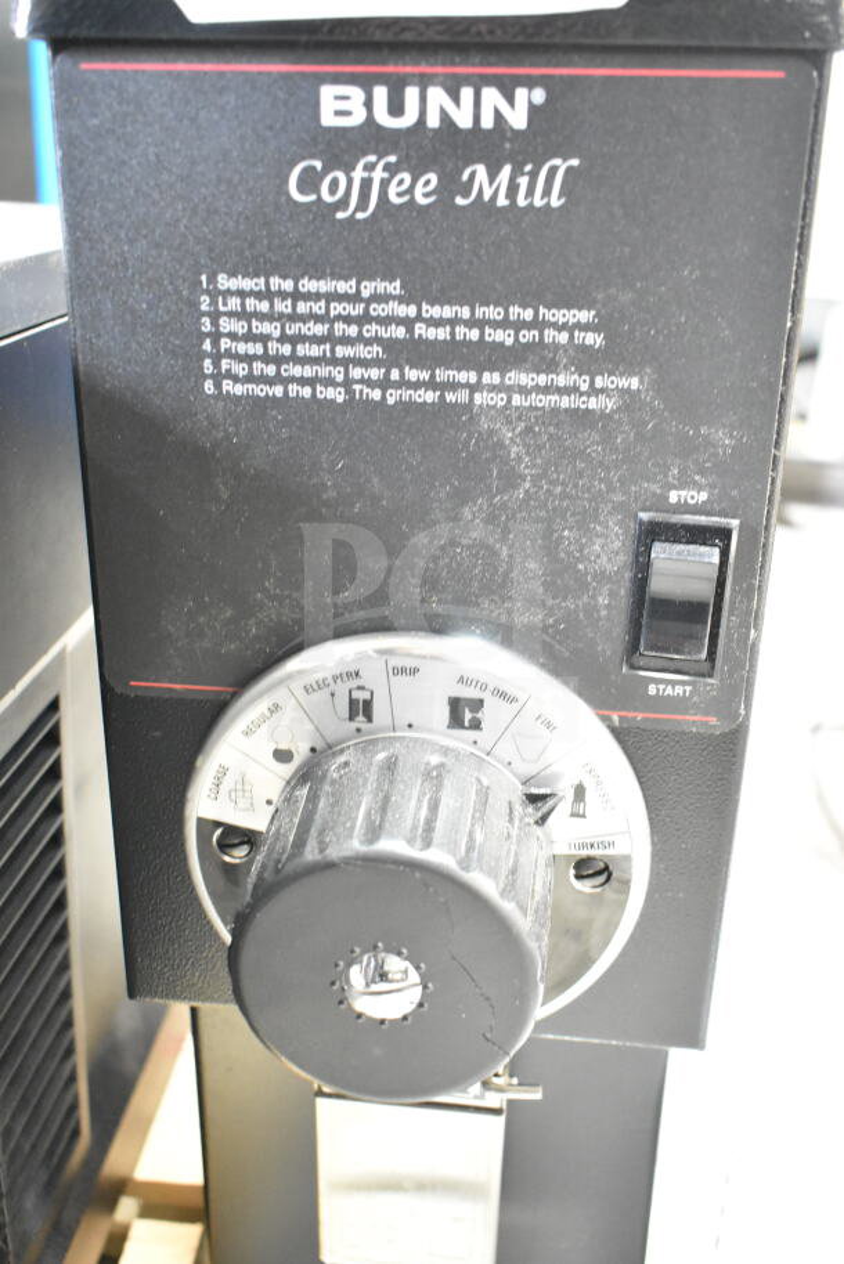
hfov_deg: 36.9
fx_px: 1265
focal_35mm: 36
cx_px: 422
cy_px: 632
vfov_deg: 53.1
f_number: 3.8
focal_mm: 24
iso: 5000
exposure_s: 1/40
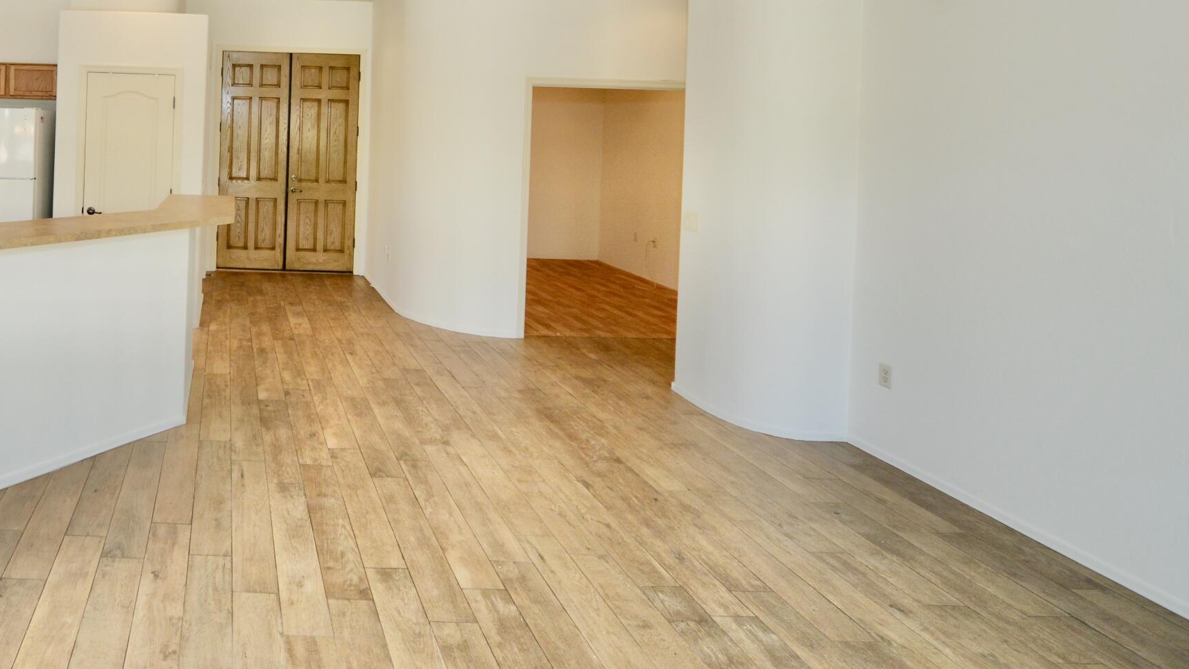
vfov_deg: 48.4
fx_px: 694
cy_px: 128
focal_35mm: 22
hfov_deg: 72.4
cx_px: 228
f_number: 7.1
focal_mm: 12
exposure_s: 1/60
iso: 800
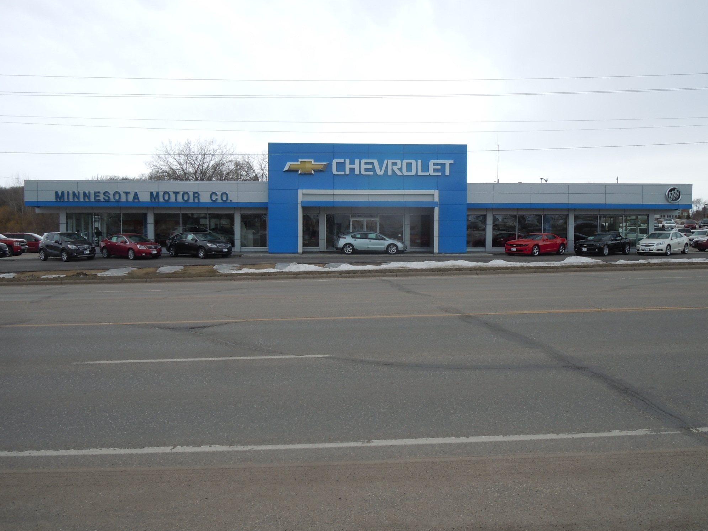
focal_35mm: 34
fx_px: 695
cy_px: 259
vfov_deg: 41.8
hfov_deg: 54.0
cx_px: 353
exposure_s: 1/640
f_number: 4
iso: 100
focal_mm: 5.9
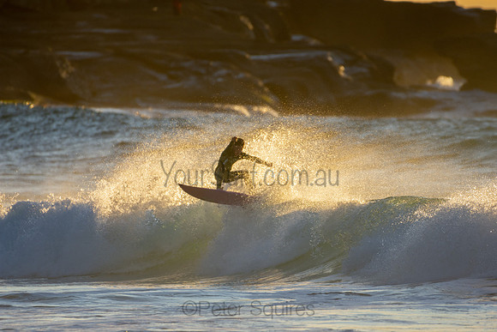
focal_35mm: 750
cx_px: 248
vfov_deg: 1.8
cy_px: 166
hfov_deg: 2.7
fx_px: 10356
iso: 200
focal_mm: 500
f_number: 5.6
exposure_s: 1/1250
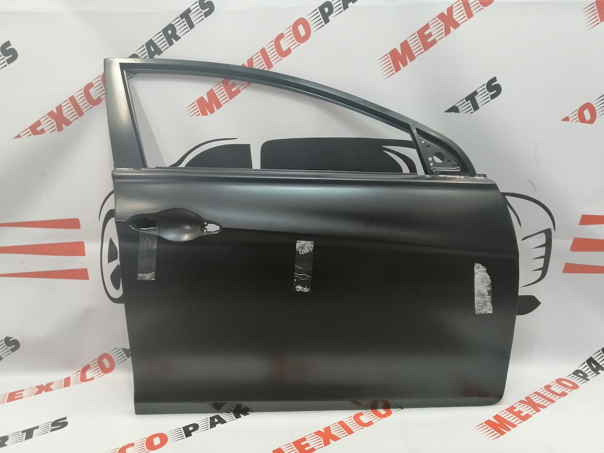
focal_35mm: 26
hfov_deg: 67.3
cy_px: 226
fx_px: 454
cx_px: 302
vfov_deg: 53.1
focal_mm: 3.95
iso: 125
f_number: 1.8
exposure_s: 1/33.3
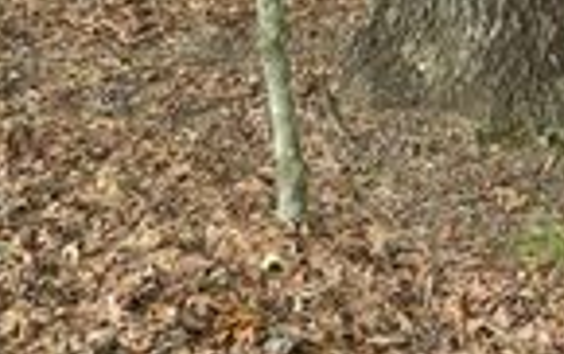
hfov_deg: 22.9
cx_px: 653
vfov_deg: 14.3
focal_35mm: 84
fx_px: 1293
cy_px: -212
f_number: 1.7
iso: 160
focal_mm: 6.3
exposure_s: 1/180
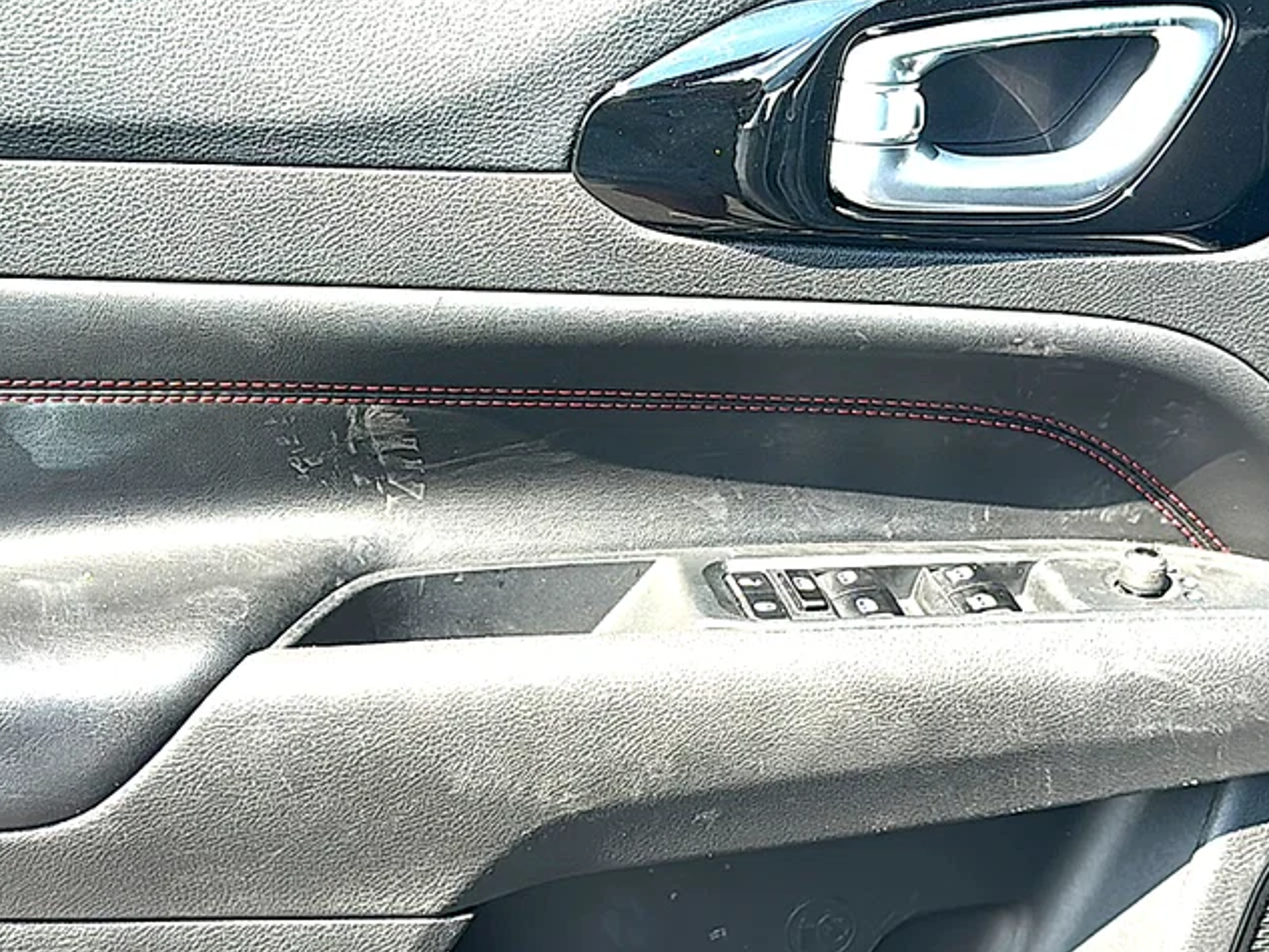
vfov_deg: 28.0
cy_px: 452
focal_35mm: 52
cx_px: 684
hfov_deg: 36.8
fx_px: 1907
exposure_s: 1/584
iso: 80
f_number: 1.78
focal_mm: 6.86
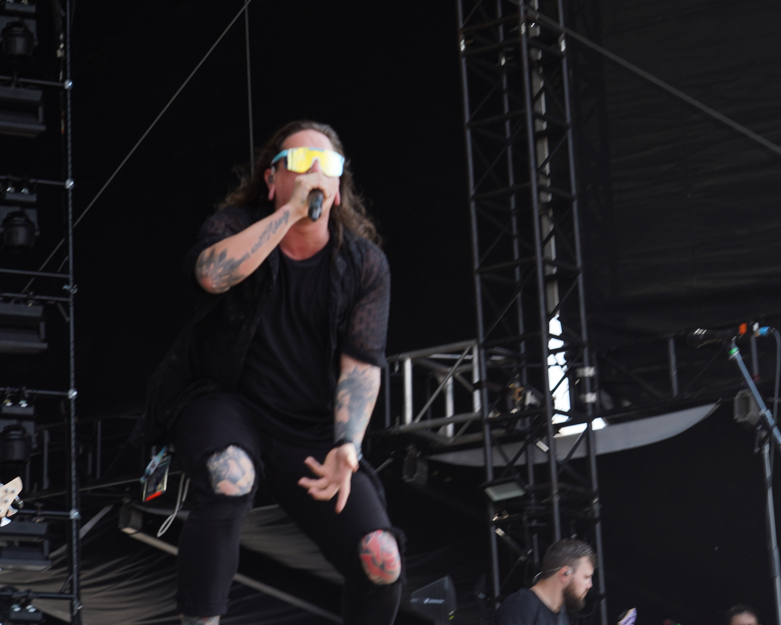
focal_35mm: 133
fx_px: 3074
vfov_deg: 11.6
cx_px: 424
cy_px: 337
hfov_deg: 14.5
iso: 100
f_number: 5.6
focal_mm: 102
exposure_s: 1/125
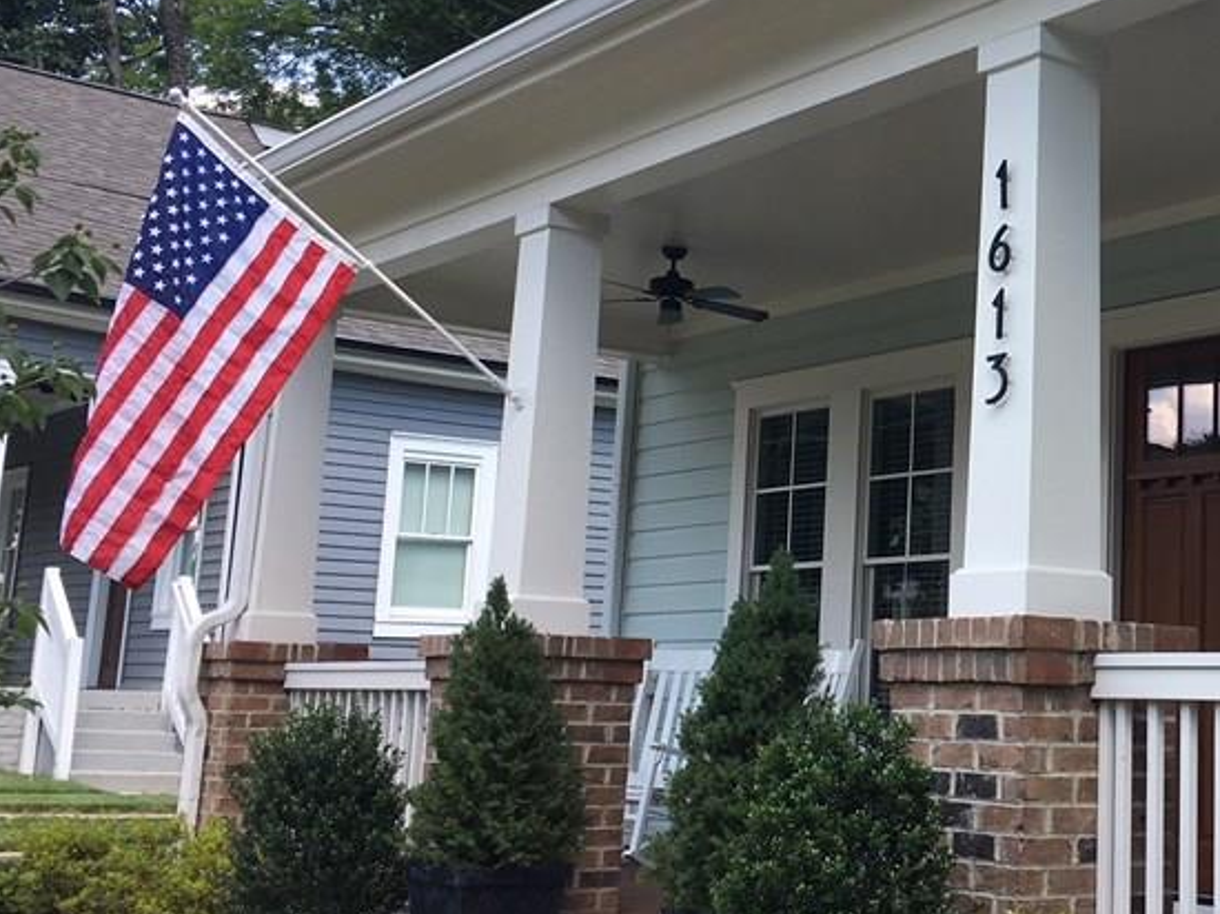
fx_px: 1902
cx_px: 1047
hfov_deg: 34.0
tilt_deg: +12.0
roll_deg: -1.5
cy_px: 319
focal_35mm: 54
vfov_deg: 26.9
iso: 25
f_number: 2.2
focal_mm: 4.15
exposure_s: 1/388
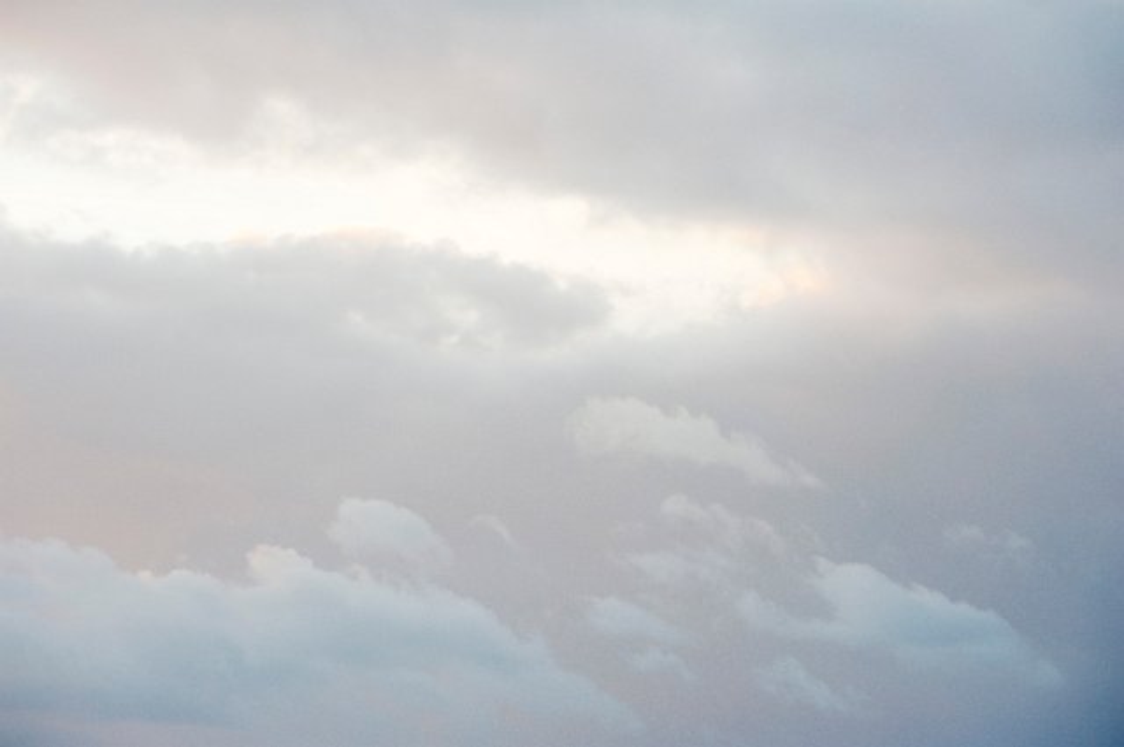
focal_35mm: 135
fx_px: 4210
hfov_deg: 15.2
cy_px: 374
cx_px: 562
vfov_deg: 10.1
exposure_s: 1/250
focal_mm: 135
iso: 800
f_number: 8
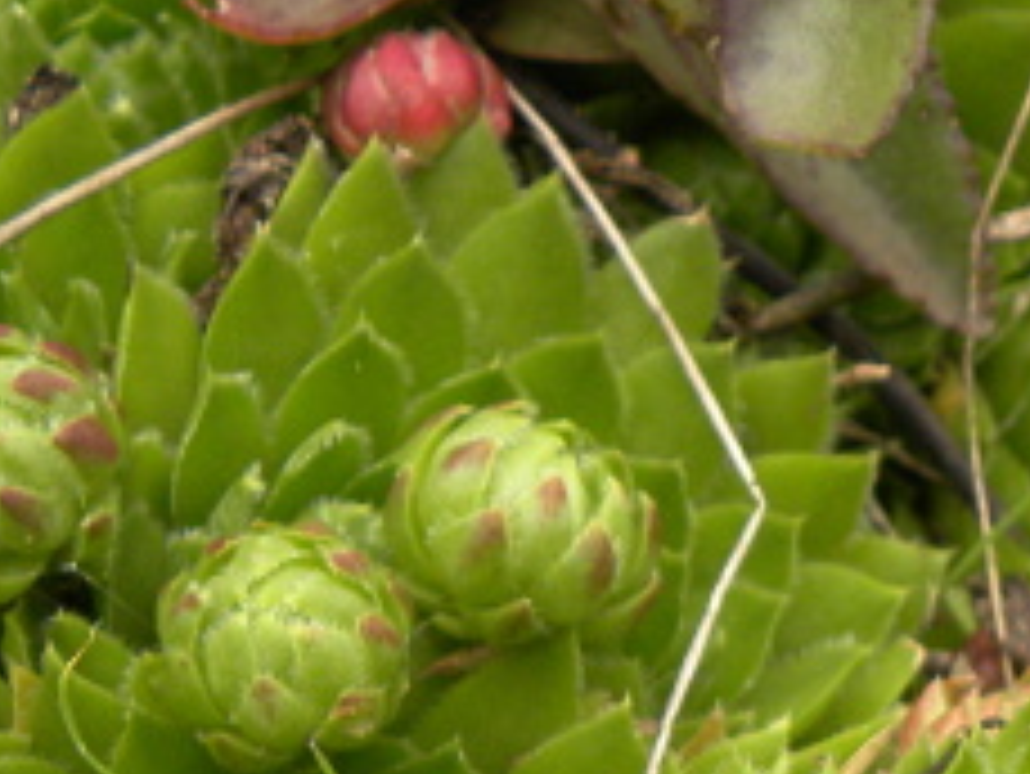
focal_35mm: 143
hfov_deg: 13.5
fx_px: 4257
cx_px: 1106
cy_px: 1224
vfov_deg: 10.0
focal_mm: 7.3
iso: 100
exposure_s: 1/320
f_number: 3.5
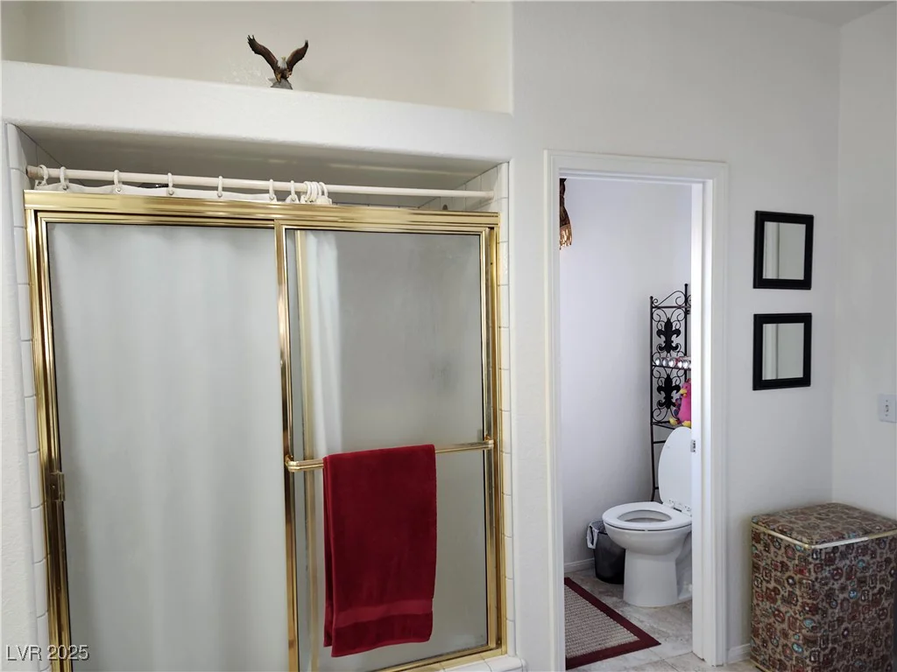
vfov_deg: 58.9
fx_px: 596
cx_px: 448
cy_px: 336
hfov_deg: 73.9
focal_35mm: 23
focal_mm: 5.54
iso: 400
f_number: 1.8
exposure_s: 1/120
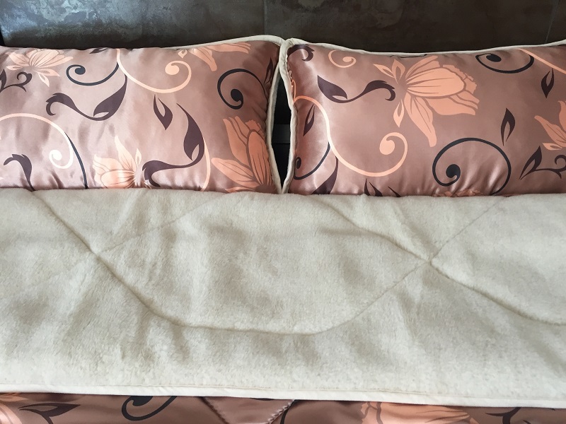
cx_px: 283
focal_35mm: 29
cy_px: 212
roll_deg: +0.8
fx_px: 474
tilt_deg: -35.7
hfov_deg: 61.7
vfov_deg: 48.2
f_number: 2.2
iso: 100
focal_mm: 4.15
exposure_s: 1/33
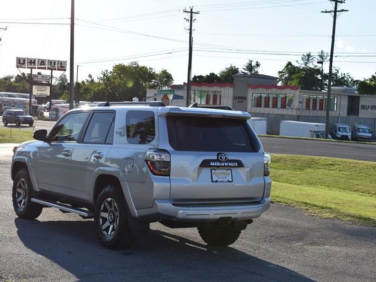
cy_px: 141
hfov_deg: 31.2
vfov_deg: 23.6
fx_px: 673
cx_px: 172
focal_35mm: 62
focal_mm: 38
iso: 100
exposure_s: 1/250
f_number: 8
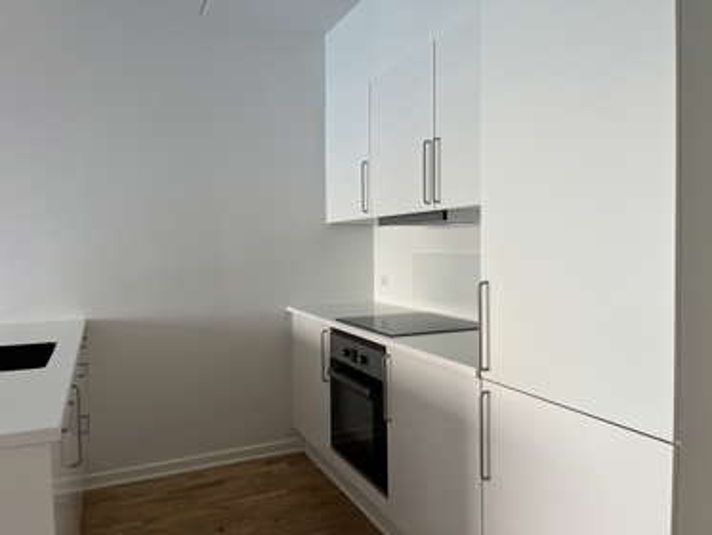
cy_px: 268
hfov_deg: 67.3
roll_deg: -0.5
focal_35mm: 26
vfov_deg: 53.1
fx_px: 535
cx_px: 356
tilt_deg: -1.2
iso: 125
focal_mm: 5.1
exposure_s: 1/120
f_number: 1.6
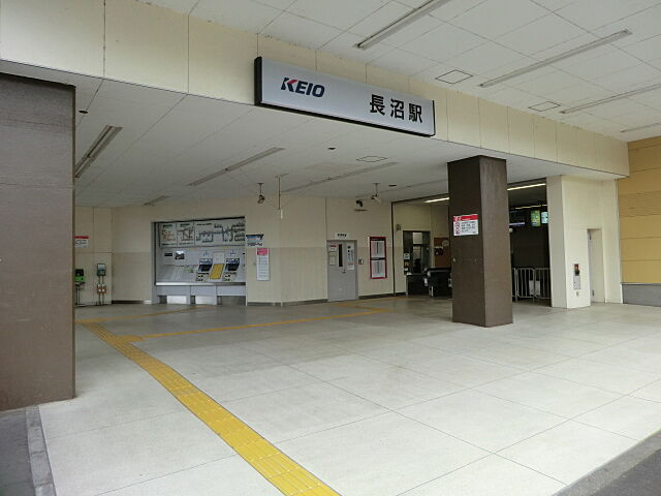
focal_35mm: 24
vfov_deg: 56.8
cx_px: 330
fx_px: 458
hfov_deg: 71.6
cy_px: 248
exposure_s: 1/160
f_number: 3.2
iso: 80
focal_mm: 4.3
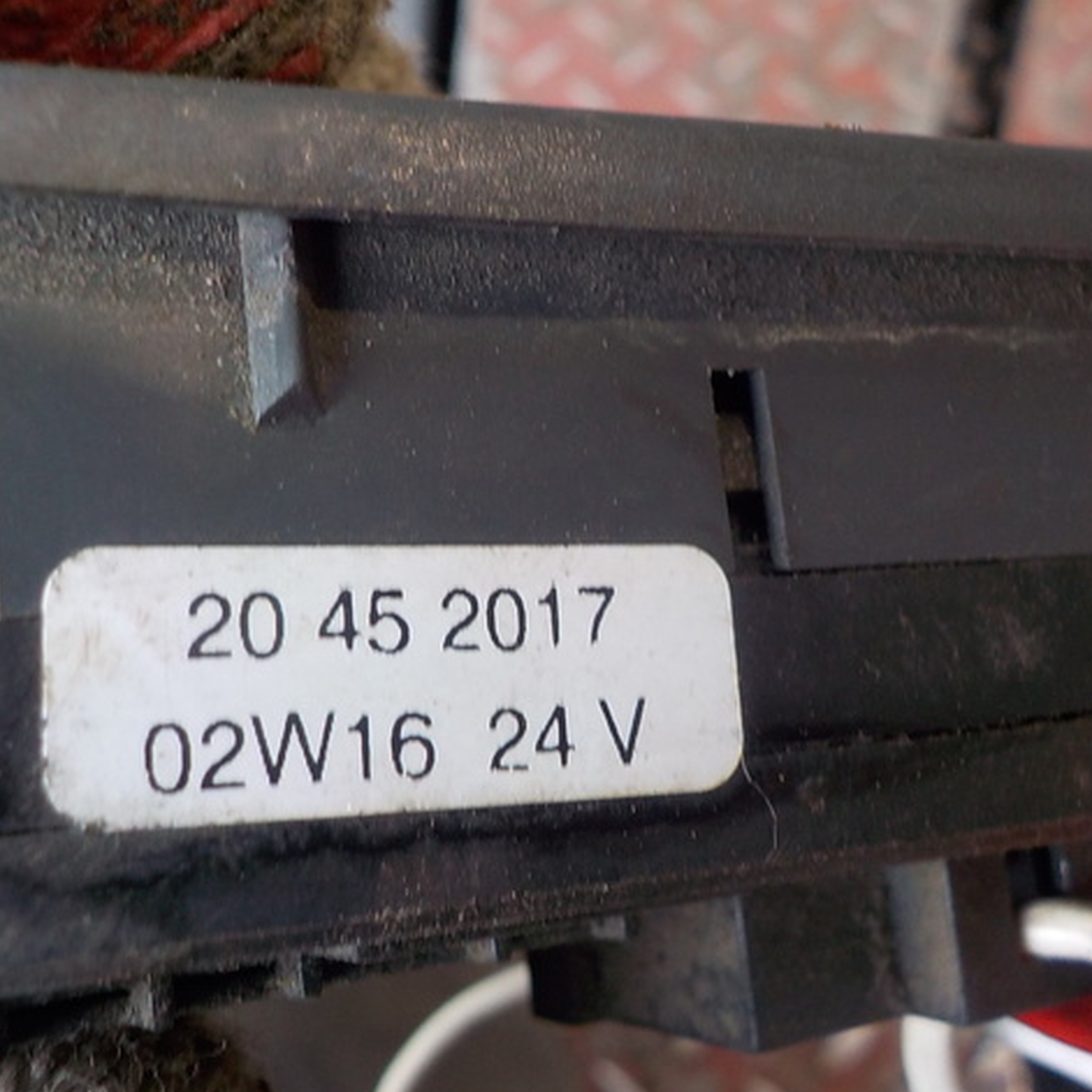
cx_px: 494
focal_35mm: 36
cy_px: 547
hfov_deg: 46.0
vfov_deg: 46.0
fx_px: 1285
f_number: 3.3
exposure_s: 1/30
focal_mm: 4.1
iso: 180
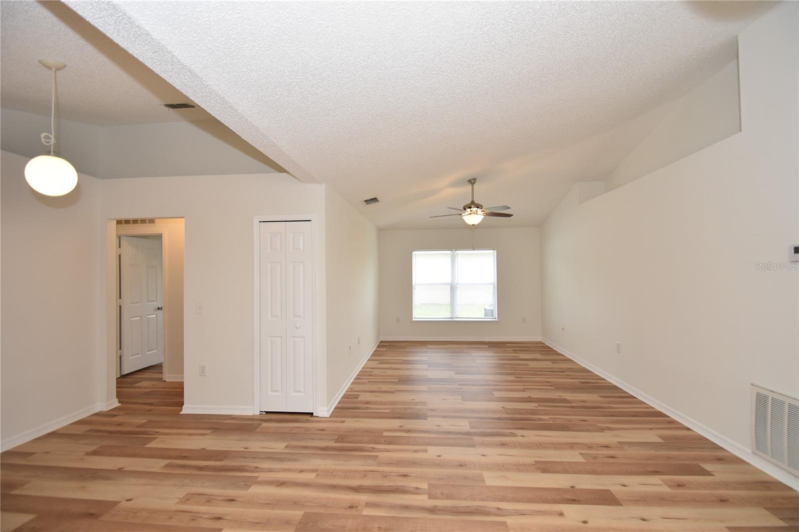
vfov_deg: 77.3
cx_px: 400
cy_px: 266
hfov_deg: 100.4
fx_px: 333
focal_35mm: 15
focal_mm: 10
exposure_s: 1/60
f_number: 4
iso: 200
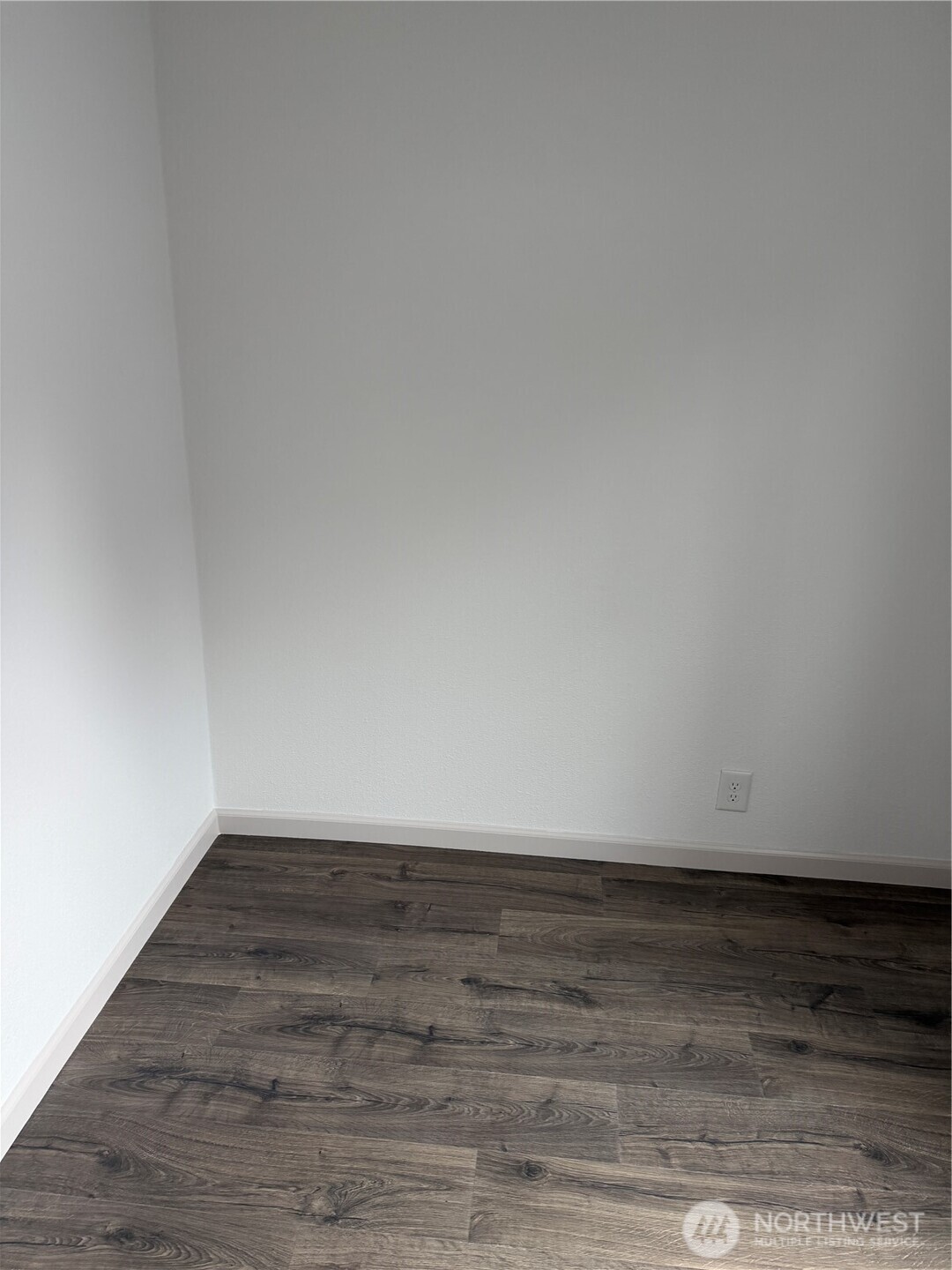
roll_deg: -1.8
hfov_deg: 56.8
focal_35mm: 24
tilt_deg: -19.5
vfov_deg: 71.6
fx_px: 880
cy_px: 635
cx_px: 476
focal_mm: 6.76
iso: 160
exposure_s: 1/60
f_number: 1.78
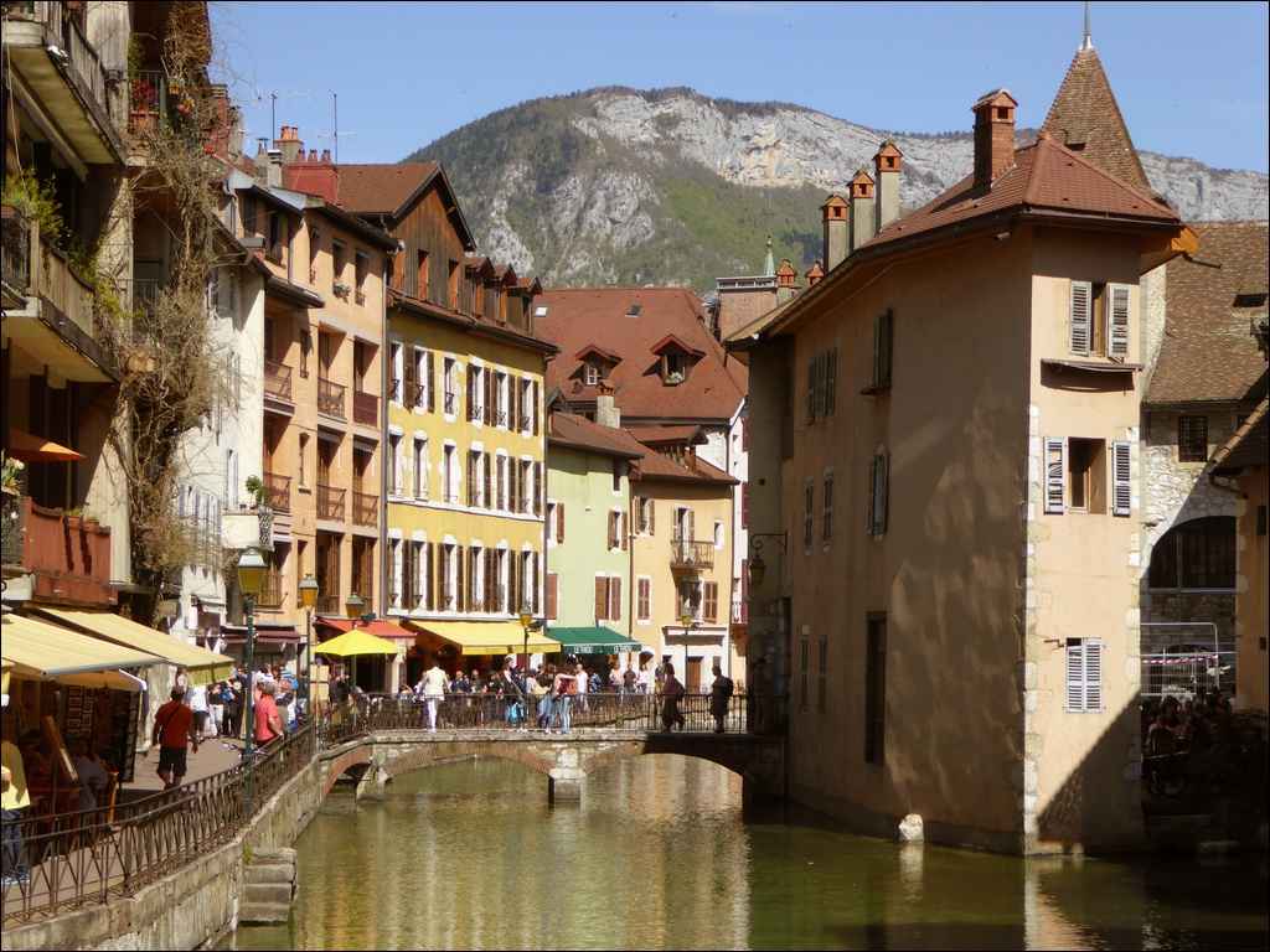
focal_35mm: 74
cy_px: 476
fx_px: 2715
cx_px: 635
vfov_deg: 19.9
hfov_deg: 26.3
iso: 100
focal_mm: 13.2
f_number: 4.6
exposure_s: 1/640
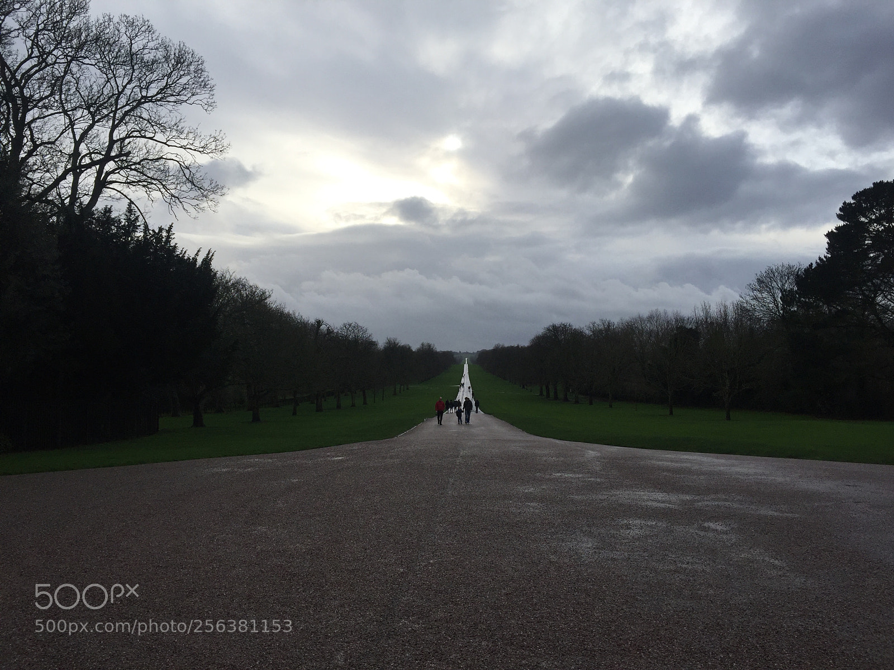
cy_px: 335
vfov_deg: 48.2
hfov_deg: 61.7
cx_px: 447
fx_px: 749
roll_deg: +0.1
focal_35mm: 29
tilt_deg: +2.6
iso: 32
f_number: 2.2
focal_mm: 4.15
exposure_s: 1/2326
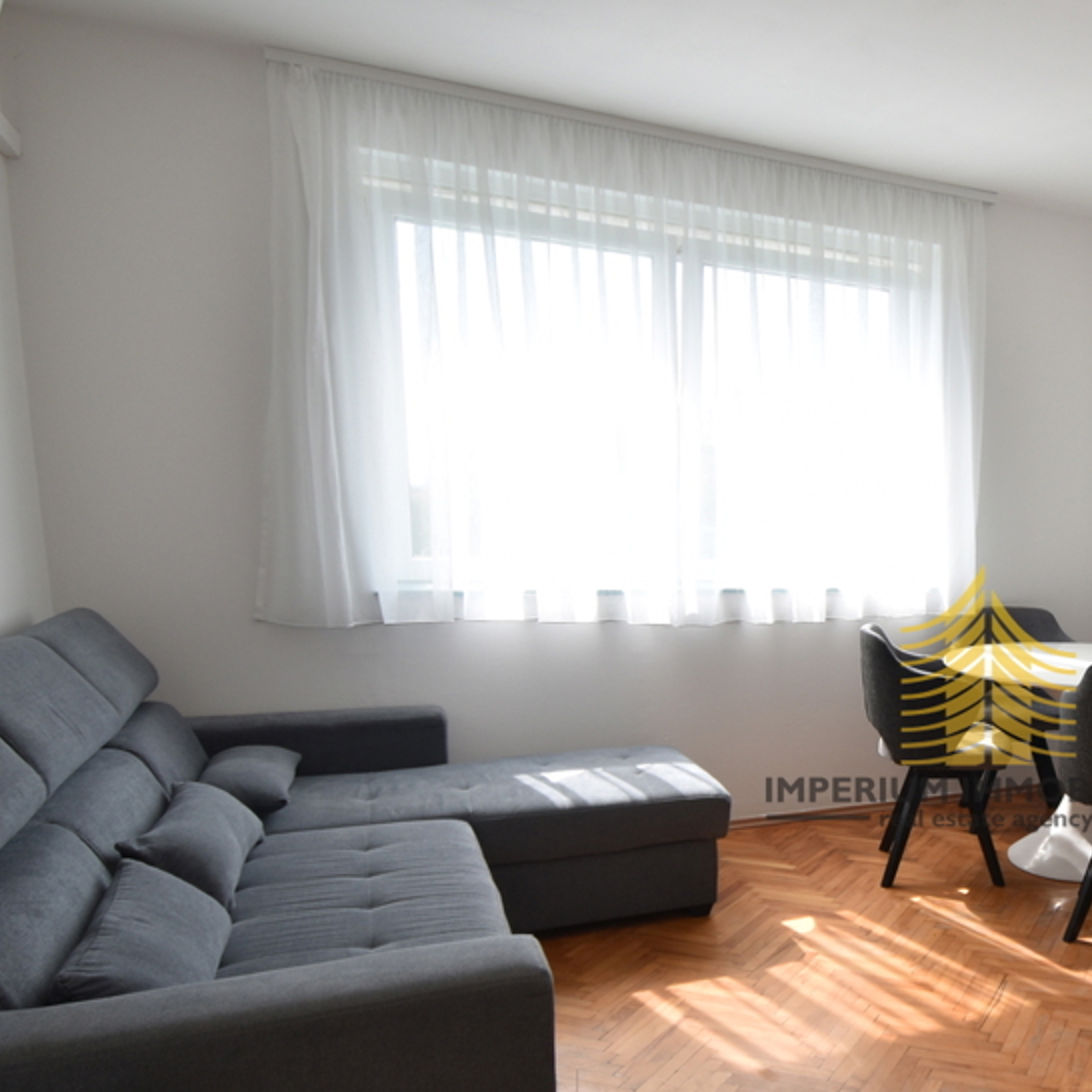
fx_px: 999
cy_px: 698
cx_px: 988
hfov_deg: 50.6
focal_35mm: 28
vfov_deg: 56.5
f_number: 4.5
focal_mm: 10
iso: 100
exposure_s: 1/60
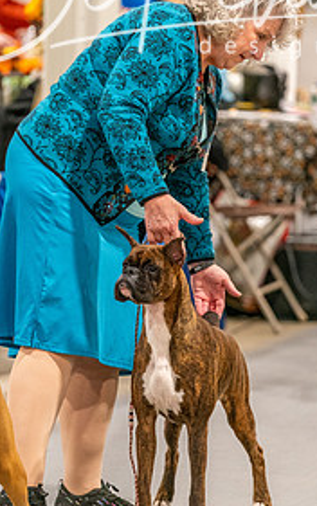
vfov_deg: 7.1
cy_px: 223
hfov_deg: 4.4
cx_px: 153
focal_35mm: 297
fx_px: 4099
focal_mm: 182
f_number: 3.2
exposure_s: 1/250
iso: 6400
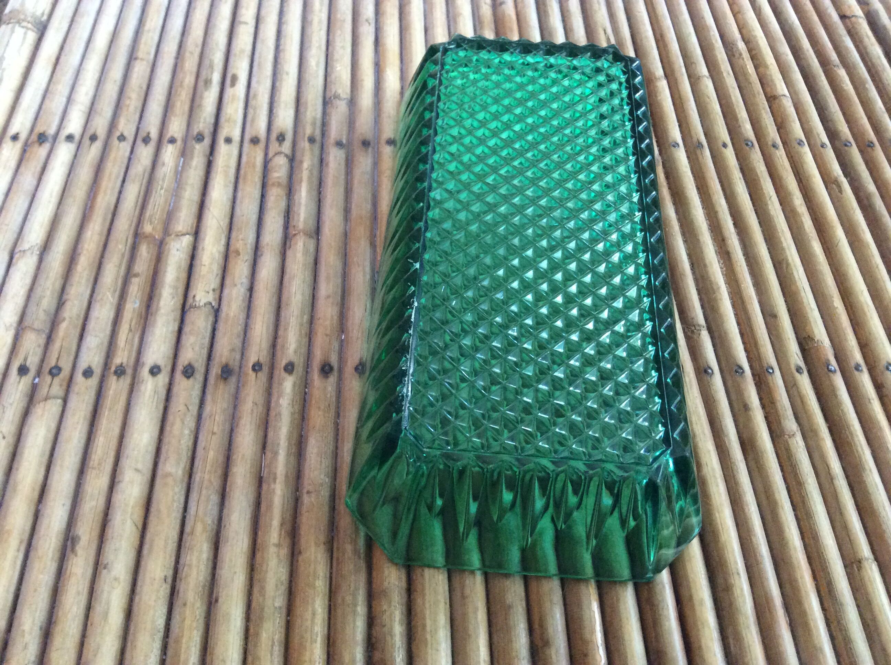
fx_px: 822
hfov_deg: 56.9
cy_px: 332
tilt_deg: -56.4
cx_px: 446
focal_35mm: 32
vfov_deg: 44.1
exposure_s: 1/17
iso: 250
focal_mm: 3.3
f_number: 2.4
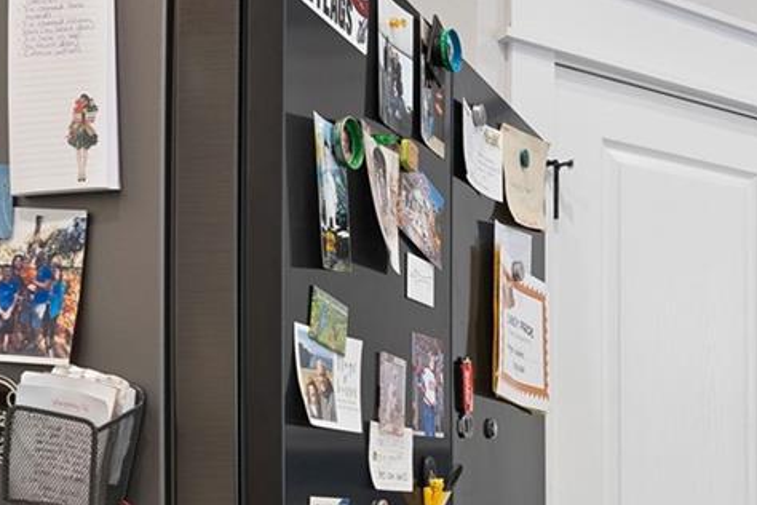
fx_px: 1135
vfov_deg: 24.1
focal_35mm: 54
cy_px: 491
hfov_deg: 32.3
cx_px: 843
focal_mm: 16
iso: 400
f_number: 8
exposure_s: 1/1.67
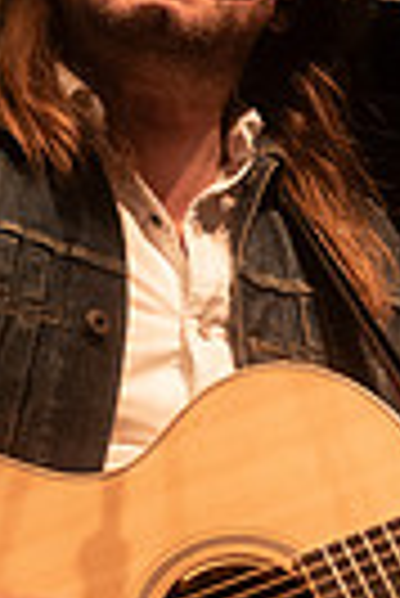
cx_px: 342
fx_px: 4488
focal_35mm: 270
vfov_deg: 7.6
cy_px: 175
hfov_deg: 5.1
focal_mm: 80
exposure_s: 1/125
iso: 2500
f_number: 3.2
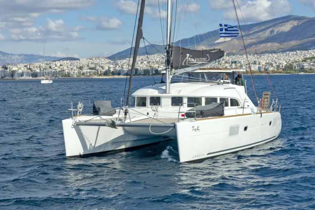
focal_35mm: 75
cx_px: 158
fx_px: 656
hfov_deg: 27.0
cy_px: 105
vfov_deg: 18.2
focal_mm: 50
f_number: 8
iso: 200
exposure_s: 1/1000
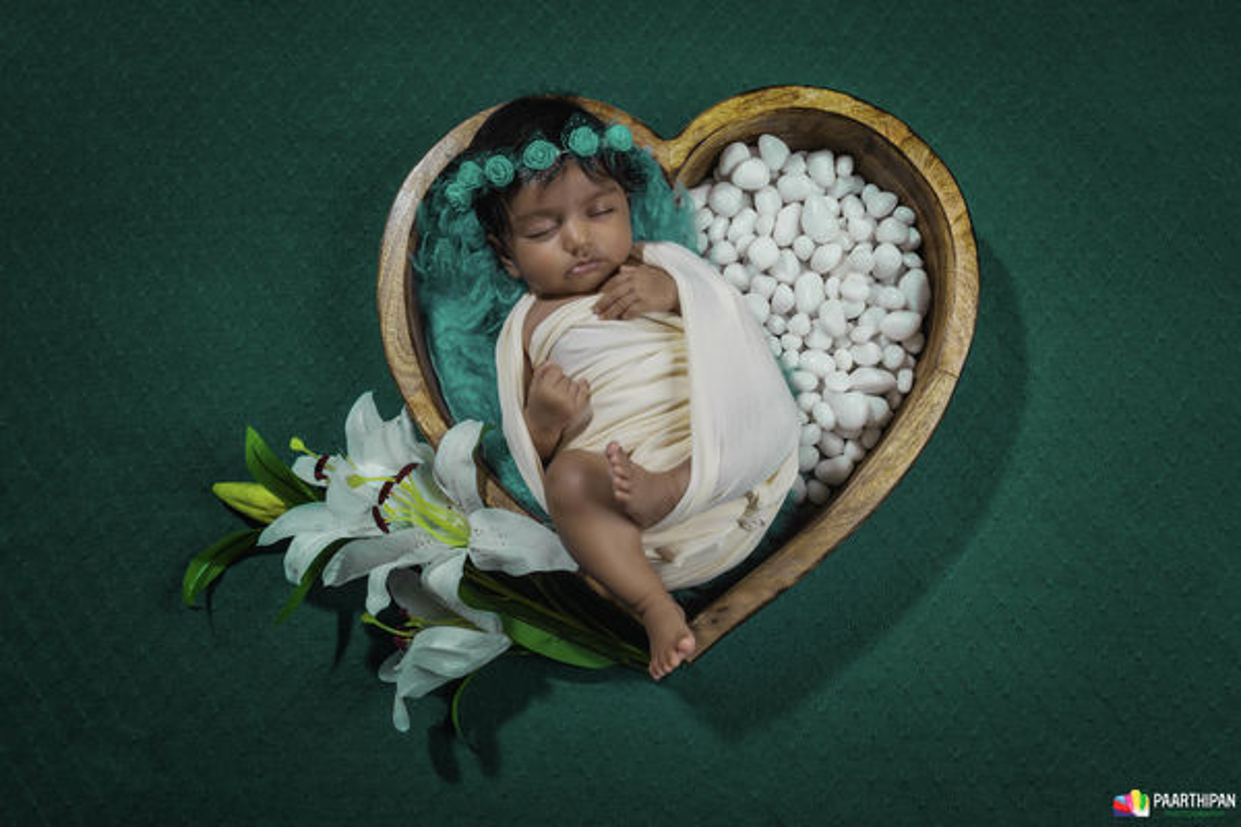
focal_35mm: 29
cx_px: 620
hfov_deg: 63.7
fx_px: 1000
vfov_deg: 45.0
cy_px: 414
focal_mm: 29
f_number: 5.6
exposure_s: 1/250
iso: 400
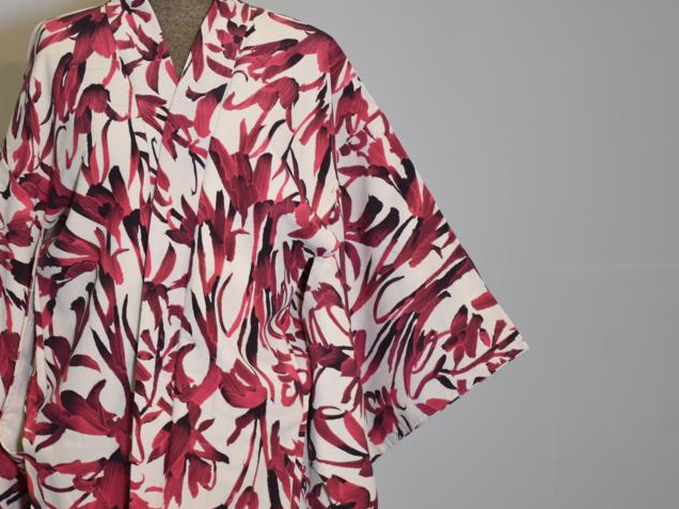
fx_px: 2315
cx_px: 170
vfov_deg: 12.6
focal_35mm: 118
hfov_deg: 16.6
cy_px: 266
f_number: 4.5
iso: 400
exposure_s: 1/80
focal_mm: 48
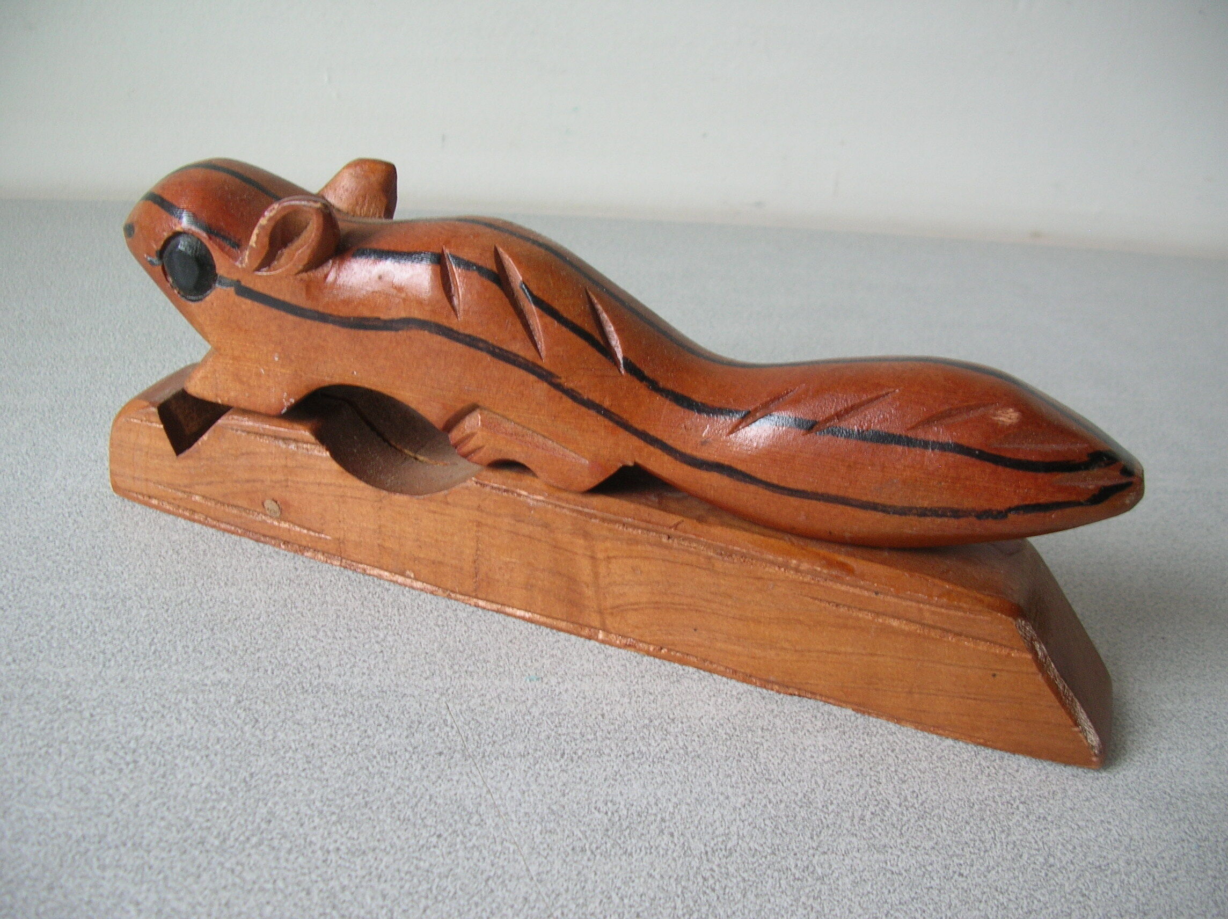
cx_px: 614
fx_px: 1241
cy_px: 460
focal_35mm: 35
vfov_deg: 40.6
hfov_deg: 52.7
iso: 50
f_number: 2.8
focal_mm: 5.8
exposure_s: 1/11.6
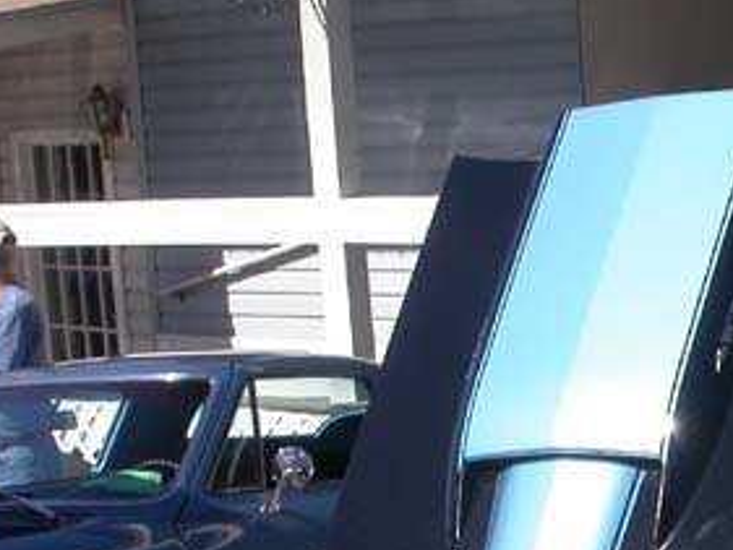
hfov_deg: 17.8
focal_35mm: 108
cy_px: 427
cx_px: 723
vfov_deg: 13.7
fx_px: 2288
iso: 100
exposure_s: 1/323
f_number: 7.5
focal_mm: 7.85
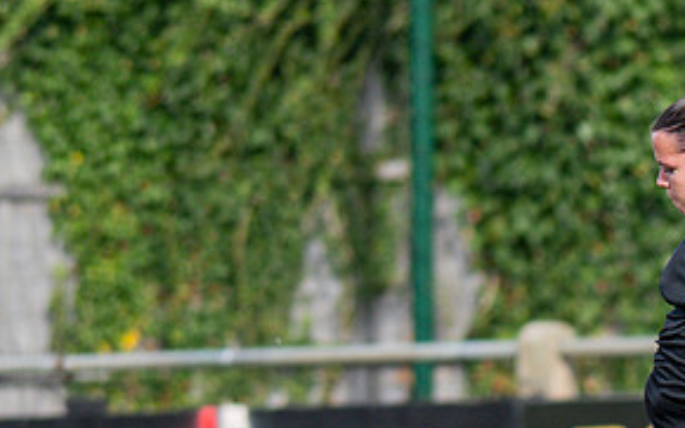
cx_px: 642
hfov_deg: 1.4
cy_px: 540
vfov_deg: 0.9
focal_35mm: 1515
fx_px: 28272
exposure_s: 1/2000
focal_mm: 300
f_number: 2.8
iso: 200
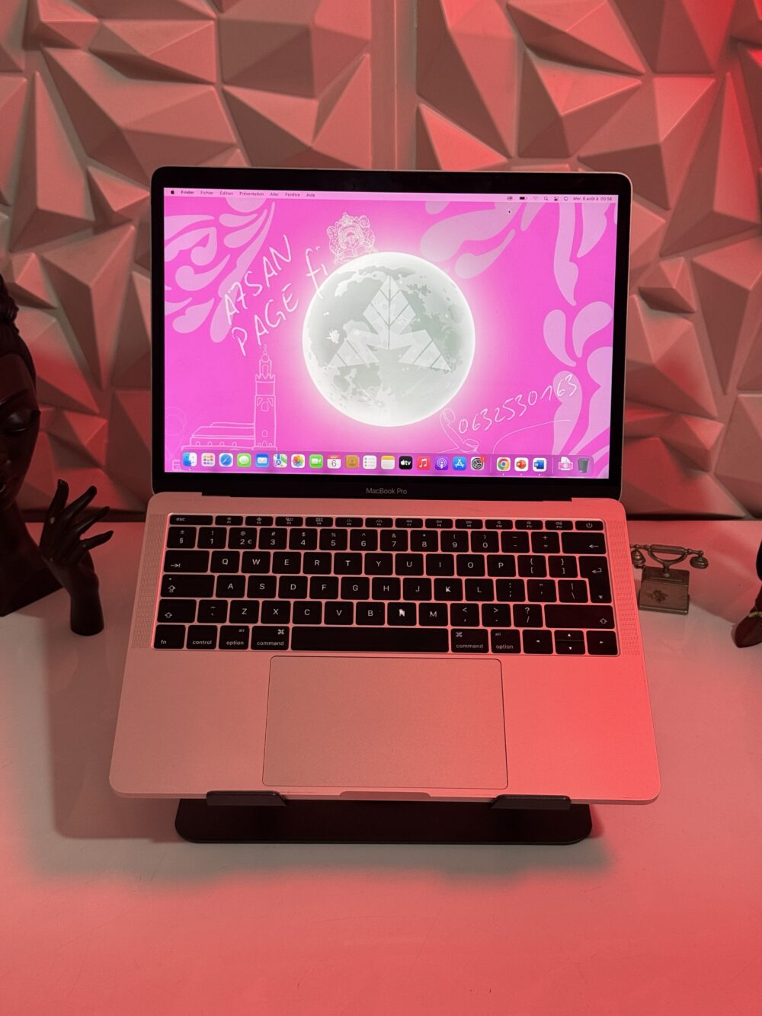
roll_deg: +0.2
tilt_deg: -26.3
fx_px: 1409
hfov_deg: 30.3
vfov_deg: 39.7
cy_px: 508
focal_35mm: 48
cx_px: 381
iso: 100
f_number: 1.78
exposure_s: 1/100
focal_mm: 6.76
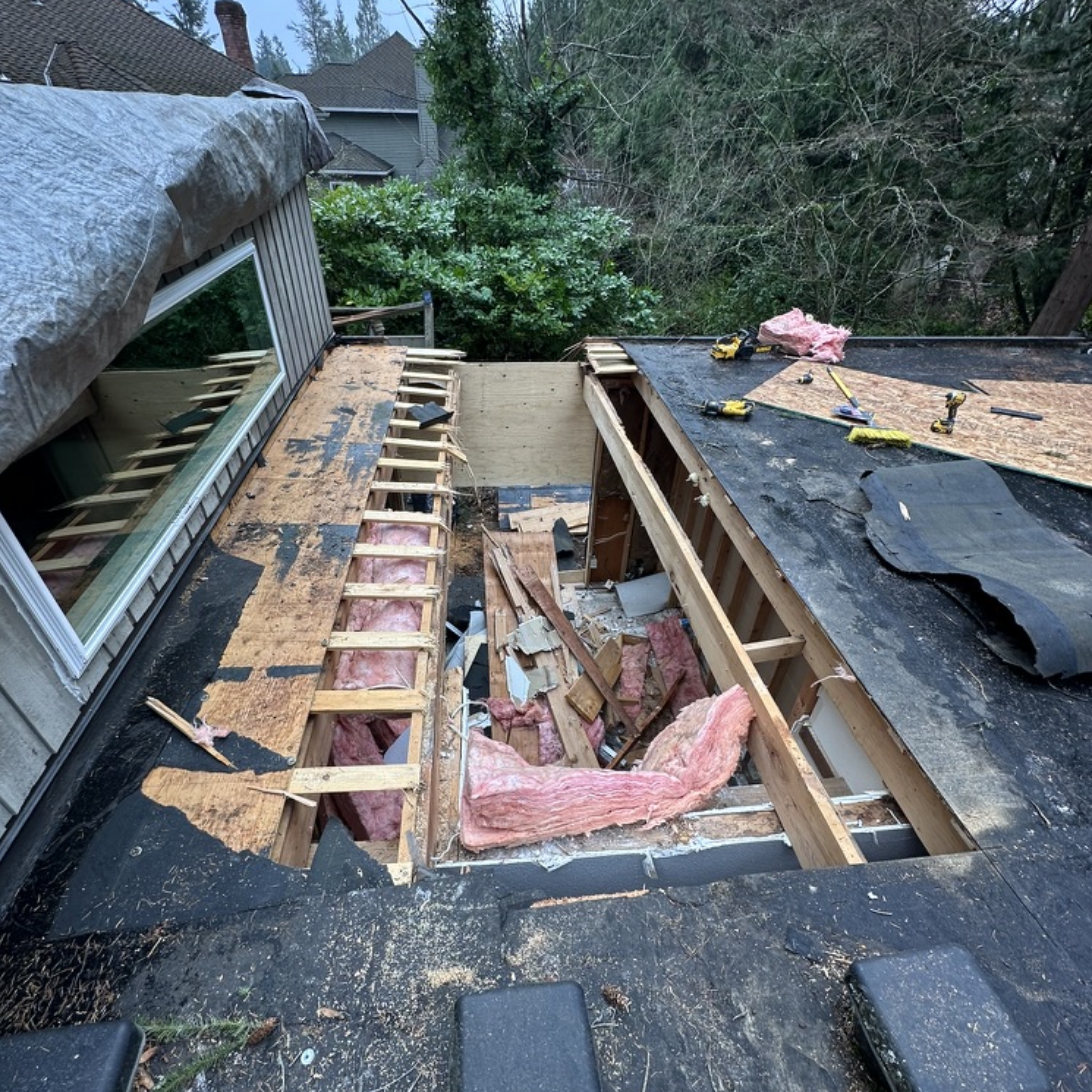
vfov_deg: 83.9
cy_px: 569
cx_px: 538
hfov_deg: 84.0
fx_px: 607
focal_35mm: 17
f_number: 2.2
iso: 40
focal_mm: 2.22
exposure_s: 1/177
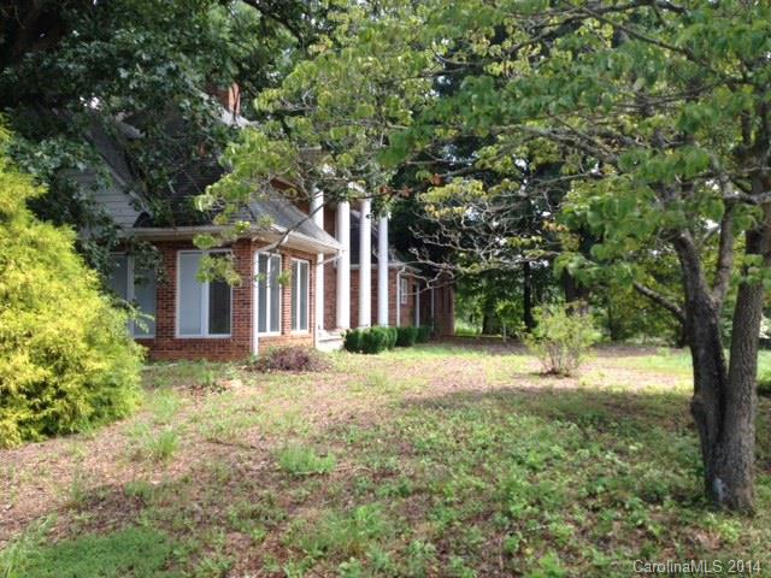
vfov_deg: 40.7
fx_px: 780
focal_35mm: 35
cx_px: 386
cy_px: 289
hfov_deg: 52.6
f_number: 2.4
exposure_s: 1/332
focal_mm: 4.28
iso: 50
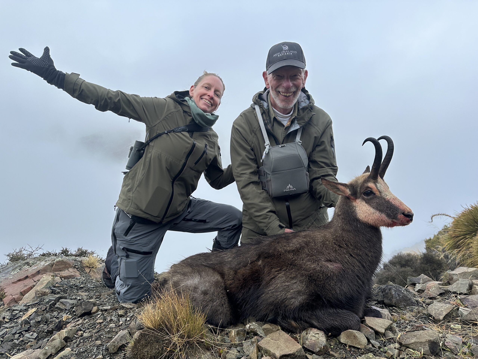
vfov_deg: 56.8
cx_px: 239
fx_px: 331
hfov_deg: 71.6
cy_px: 180
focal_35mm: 24
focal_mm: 6.86
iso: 80
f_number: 1.78
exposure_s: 1/1845
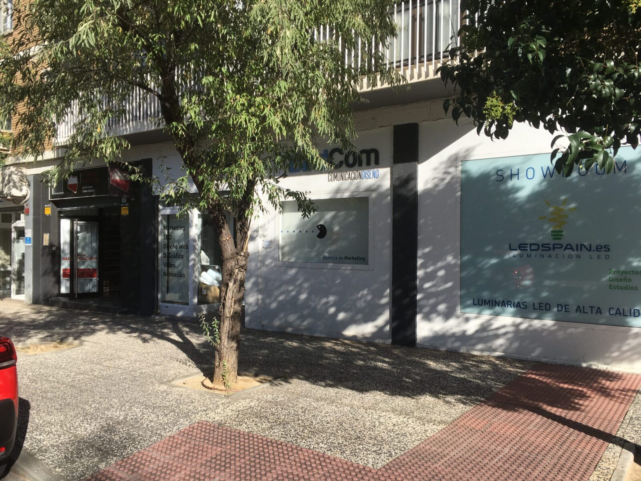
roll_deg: -0.2
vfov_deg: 48.2
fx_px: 537
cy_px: 240
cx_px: 320
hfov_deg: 61.7
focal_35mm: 29
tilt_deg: -0.3
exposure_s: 1/1166
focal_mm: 4.15
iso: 25
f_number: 2.2
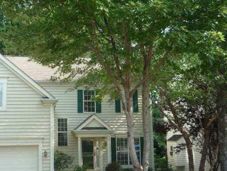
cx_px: 74
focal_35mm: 42
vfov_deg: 34.3
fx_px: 275
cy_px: 102
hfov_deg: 44.1
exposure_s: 1/125
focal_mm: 5.2
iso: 100
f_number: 4
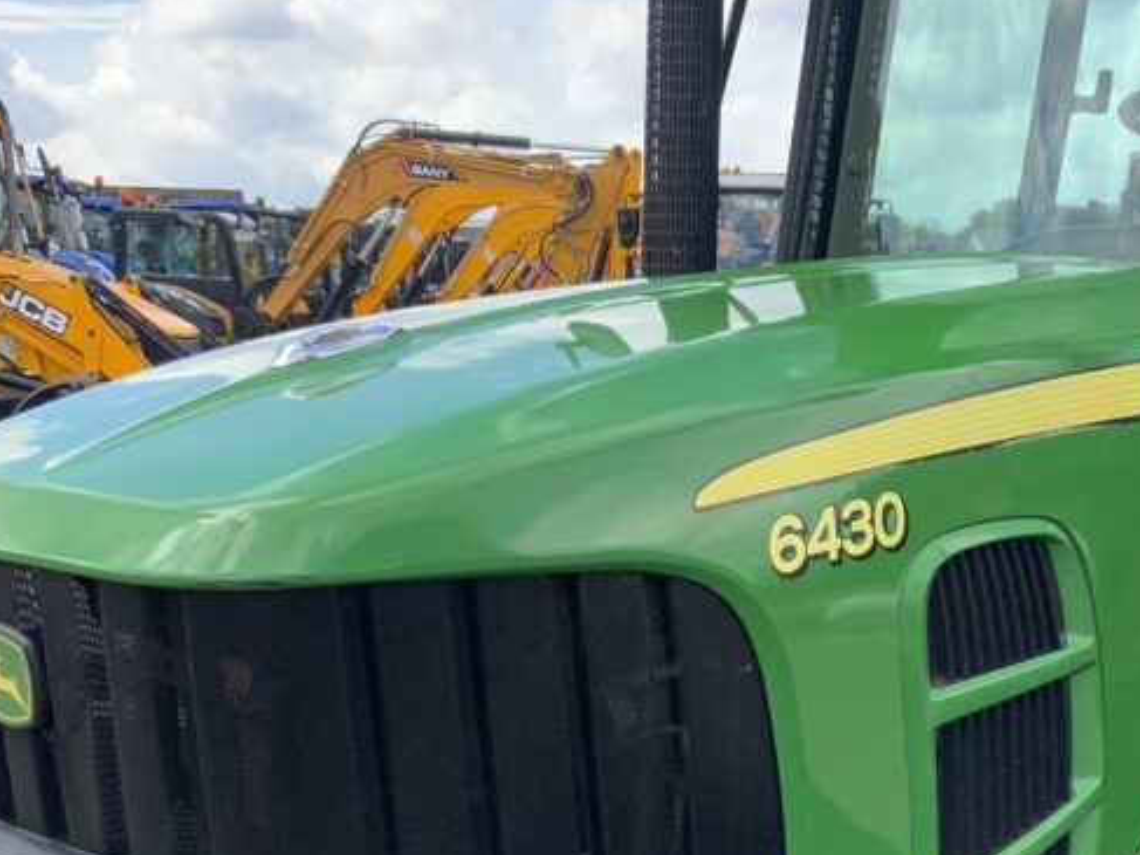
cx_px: 758
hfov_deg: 31.4
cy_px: 738
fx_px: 2008
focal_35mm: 61
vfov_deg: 23.5
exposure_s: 1/642
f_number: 1.8
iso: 16
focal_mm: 3
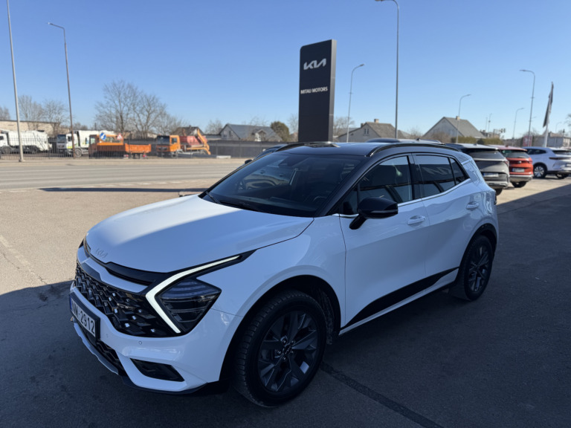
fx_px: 396
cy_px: 214
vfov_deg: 56.8
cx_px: 286
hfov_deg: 71.6
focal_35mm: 24
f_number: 1.78
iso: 80
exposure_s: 1/2907
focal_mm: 6.76
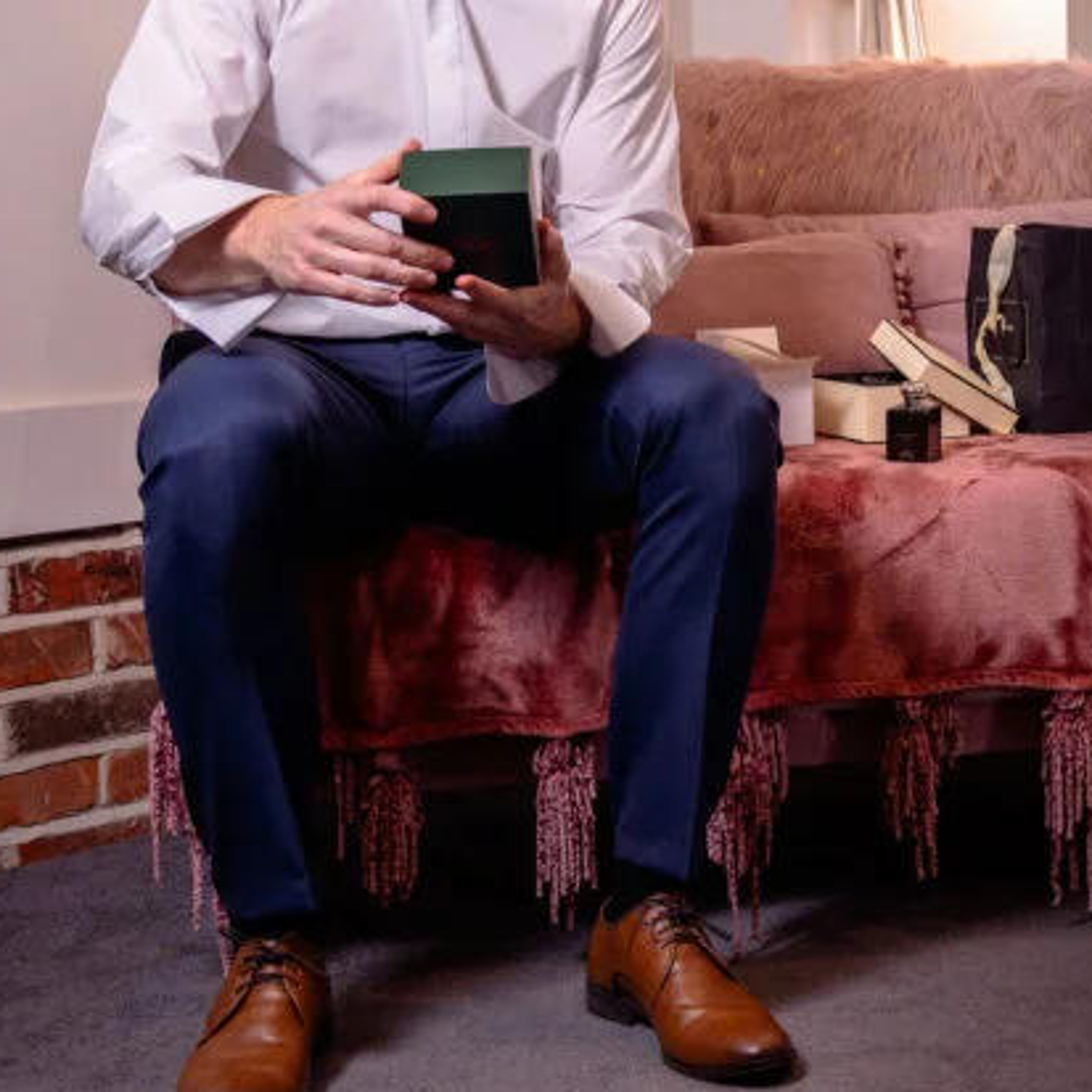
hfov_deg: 22.8
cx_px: 993
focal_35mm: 74
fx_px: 2641
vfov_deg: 23.1
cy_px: 271
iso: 250
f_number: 3.2
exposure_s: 1/200
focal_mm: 29
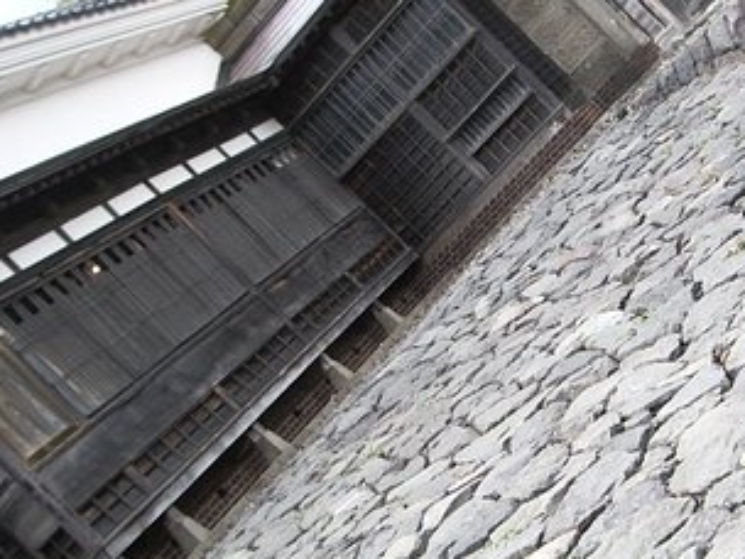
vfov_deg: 21.3
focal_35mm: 69
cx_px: 544
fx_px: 1485
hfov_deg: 27.8
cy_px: 314
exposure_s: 1/50
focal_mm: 6.8
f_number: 2.8
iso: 100
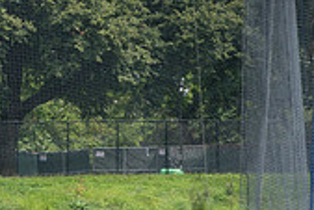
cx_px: -43
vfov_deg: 2.7
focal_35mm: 518
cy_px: 295
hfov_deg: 4.0
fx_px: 4522
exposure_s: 1/1000
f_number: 4
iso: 160
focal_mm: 145
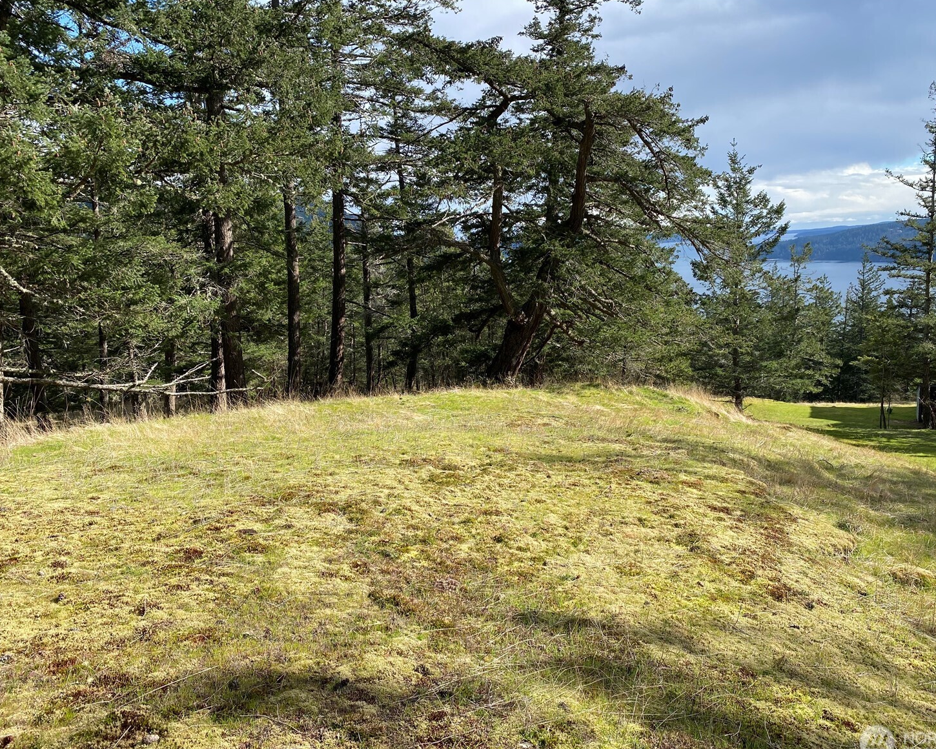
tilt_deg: -9.4
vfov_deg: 51.5
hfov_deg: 62.1
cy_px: 381
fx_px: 776
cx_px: 511
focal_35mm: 28
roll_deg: +2.6
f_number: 1.8
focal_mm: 4.25
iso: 32
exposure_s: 1/1377
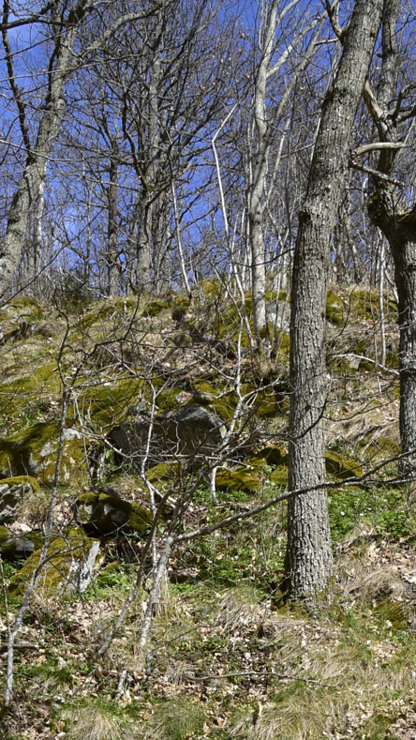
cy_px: 695
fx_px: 1000
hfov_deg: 23.2
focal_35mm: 51
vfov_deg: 37.4
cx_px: 319
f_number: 9
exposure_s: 1/320
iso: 250
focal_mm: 16
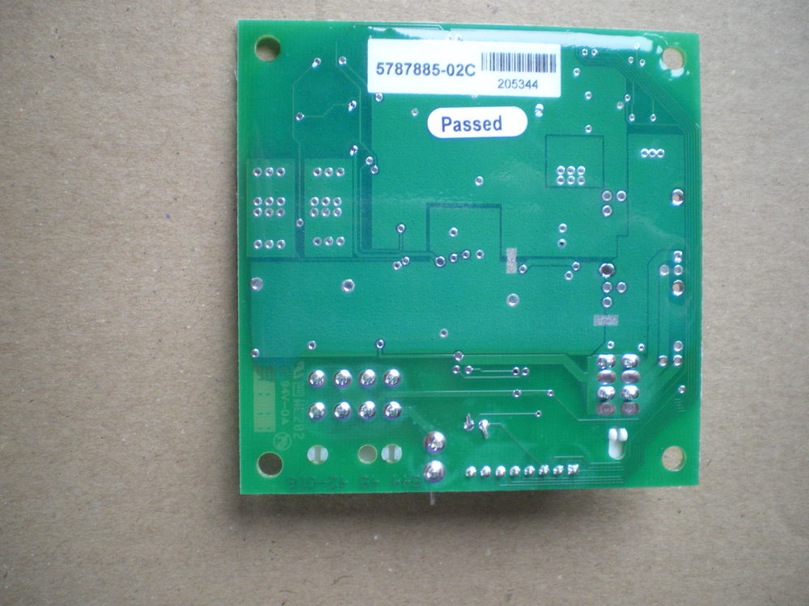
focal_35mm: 36
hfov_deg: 51.4
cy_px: 303
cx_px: 404
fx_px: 841
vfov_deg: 39.7
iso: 320
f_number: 3.1
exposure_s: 1/50
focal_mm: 6.3
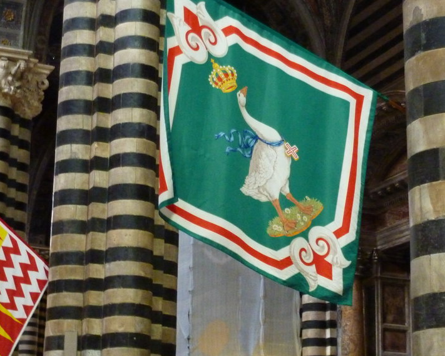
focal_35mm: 83
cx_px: 218
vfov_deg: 18.5
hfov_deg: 23.0
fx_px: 1093
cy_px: 190
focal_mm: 10.3
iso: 800
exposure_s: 1/10
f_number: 4
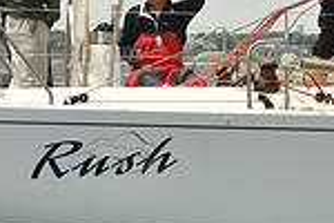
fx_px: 2792
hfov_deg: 6.8
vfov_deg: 4.6
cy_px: 164
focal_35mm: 301
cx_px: 267
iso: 400
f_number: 8
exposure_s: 1/1600
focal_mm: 78
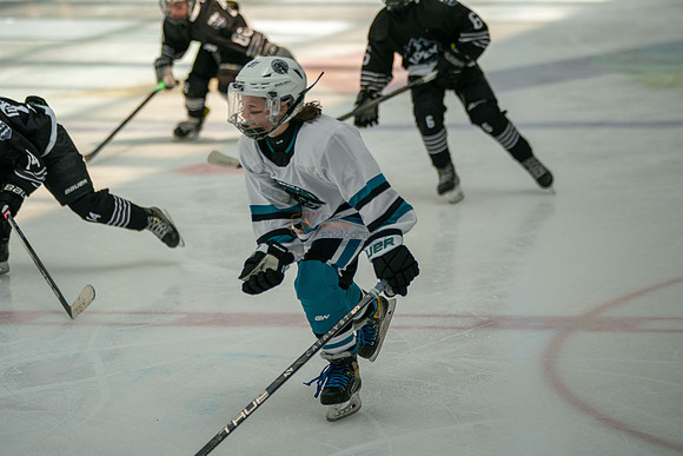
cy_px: 228
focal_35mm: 186
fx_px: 3529
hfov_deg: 11.1
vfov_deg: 7.4
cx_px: 342
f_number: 3.2
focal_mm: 186
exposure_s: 1/6400
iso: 1600
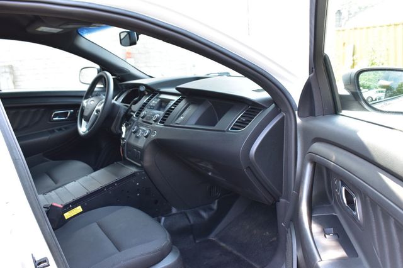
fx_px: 403
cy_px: 134
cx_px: 202
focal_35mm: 36
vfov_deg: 36.8
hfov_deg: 53.2
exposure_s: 1/50
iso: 400
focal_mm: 24
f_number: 8
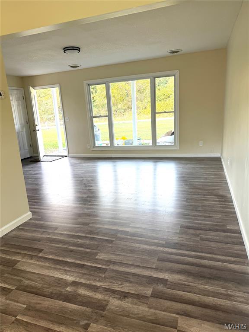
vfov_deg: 71.6
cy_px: 166
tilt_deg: -11.8
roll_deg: +5.5
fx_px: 230
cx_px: 124
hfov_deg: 56.8
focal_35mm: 24
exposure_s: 1/121
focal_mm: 6.76
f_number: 1.78
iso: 100
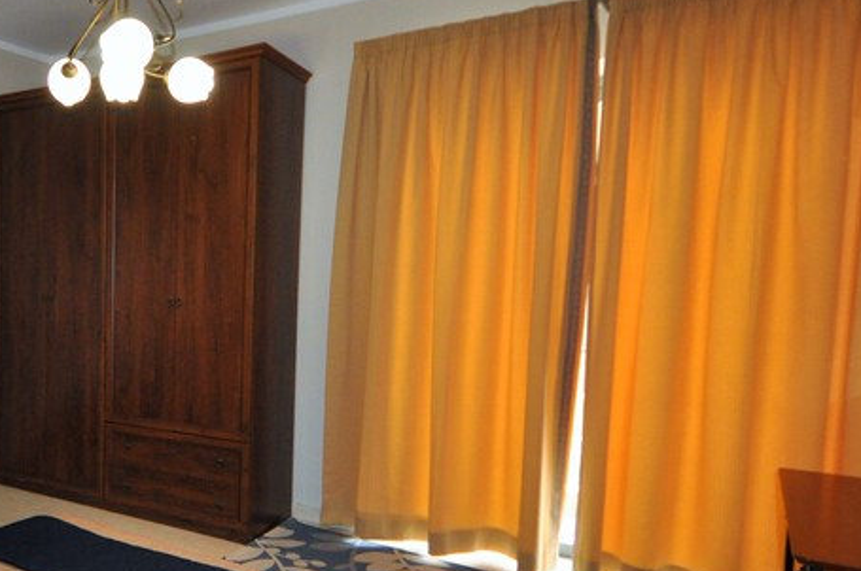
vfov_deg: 47.7
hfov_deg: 59.7
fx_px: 645
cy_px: 316
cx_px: 123
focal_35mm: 27
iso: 800
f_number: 4.5
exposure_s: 1/60
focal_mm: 8
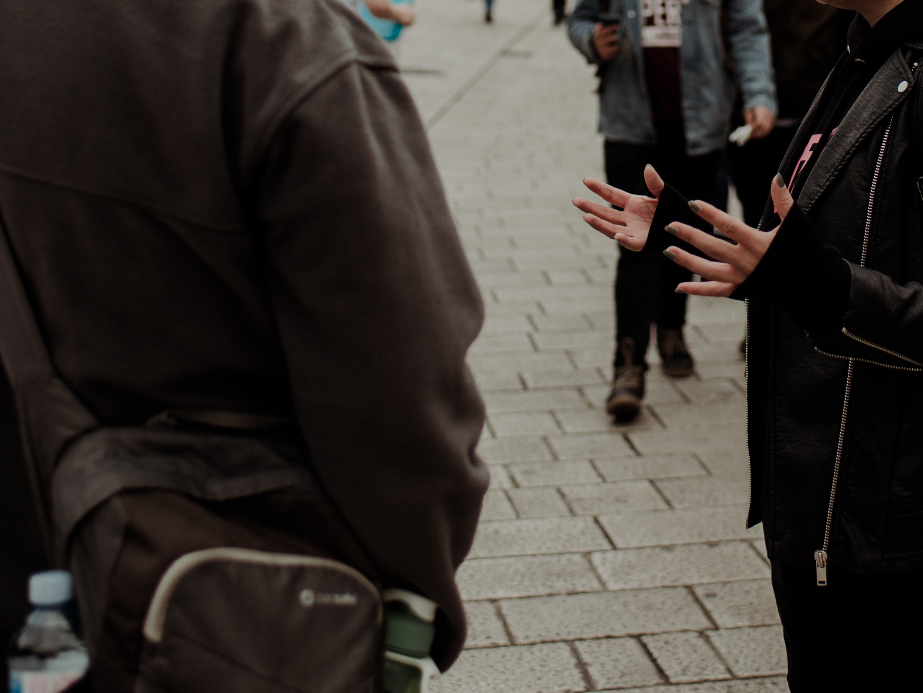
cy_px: -28
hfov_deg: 23.8
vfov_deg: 17.7
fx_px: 2160
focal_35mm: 81
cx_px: 702
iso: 200
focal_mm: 35
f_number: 2.2
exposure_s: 1/3200
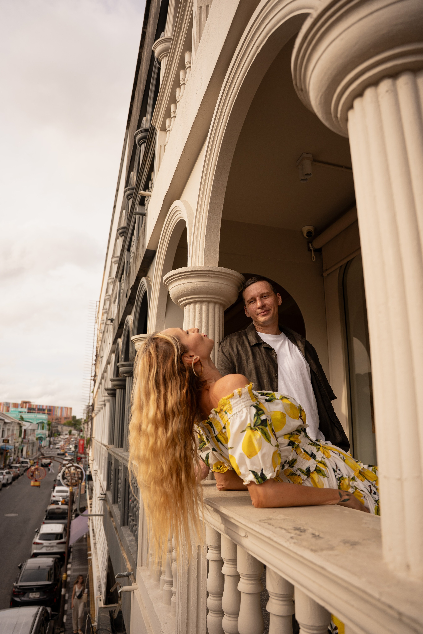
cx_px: 212
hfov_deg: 53.1
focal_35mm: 24
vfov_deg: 73.7
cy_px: 317
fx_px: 423
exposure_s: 1/1000
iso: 125
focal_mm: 24
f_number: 3.2
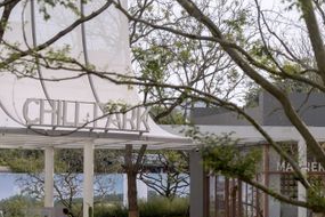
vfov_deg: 5.8
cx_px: 162
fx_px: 2139
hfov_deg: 8.7
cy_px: 206
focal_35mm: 237
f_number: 5.6
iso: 100
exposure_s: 1/320
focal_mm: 105
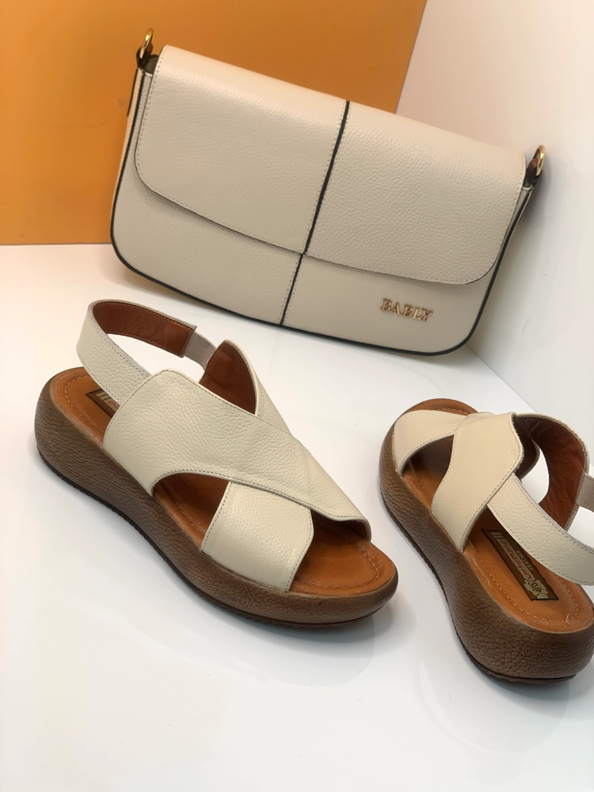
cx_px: 297
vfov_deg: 36.8
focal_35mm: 52
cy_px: 396
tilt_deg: -30.3
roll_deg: -15.2
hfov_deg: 28.0
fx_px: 1190
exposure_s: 1/100
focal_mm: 6
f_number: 2.4
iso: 16
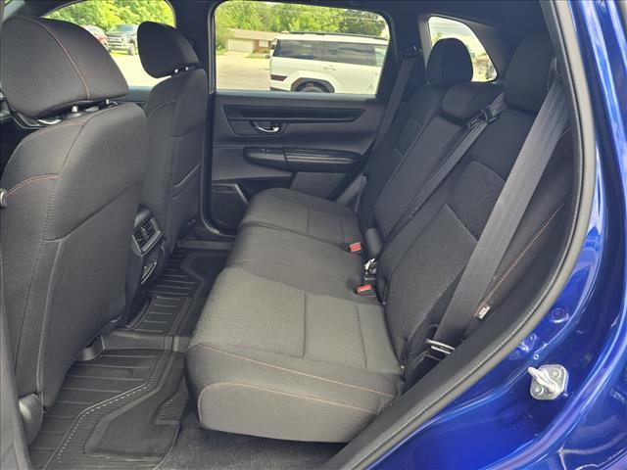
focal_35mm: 23
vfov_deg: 58.9
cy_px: 235
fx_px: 417
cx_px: 314
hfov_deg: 73.9
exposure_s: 1/182
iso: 64
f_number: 1.7
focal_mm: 6.3
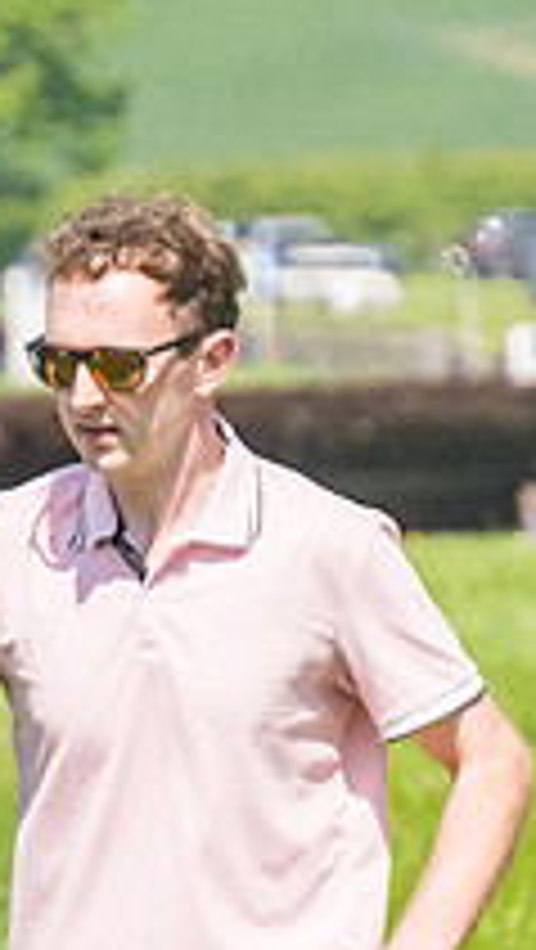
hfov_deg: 1.3
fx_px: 23350
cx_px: -661
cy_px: 753
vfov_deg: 2.3
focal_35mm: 926
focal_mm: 135
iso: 400
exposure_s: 1/6400
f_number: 4
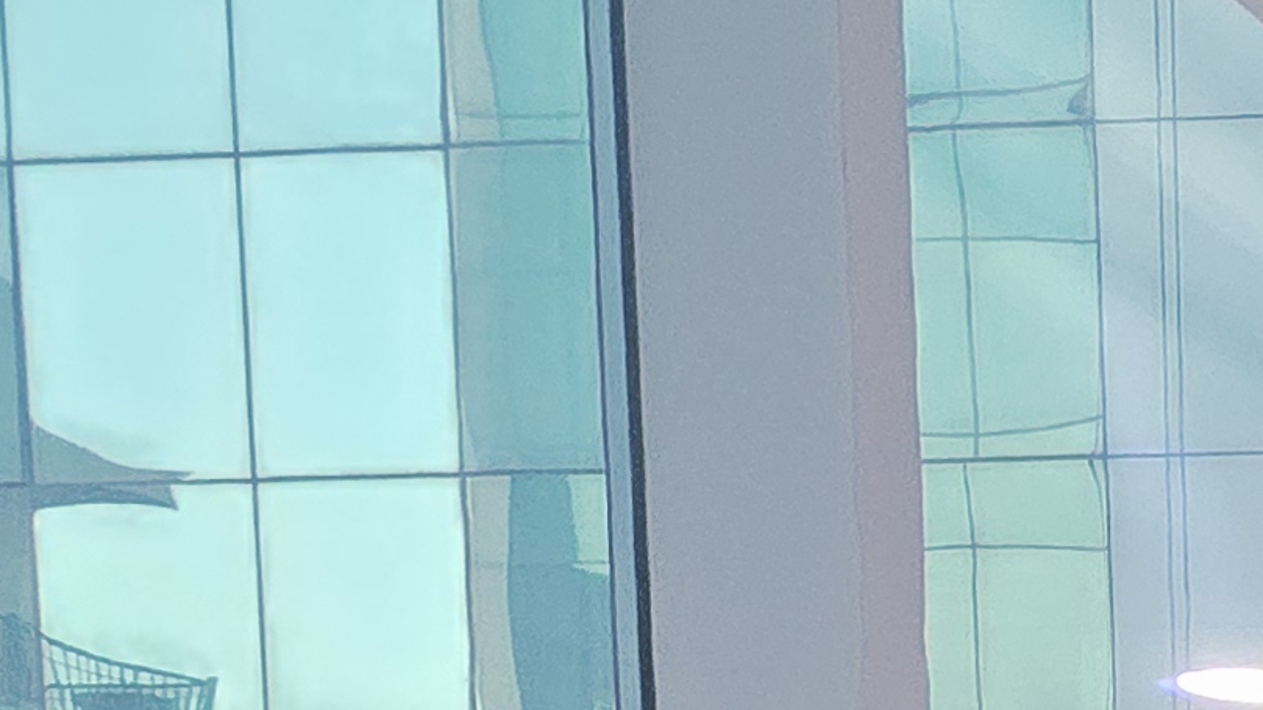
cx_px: 2626
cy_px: 1512
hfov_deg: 18.1
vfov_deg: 13.9
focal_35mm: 70
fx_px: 2344
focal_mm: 2.2
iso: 1000
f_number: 2.2
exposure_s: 1/50
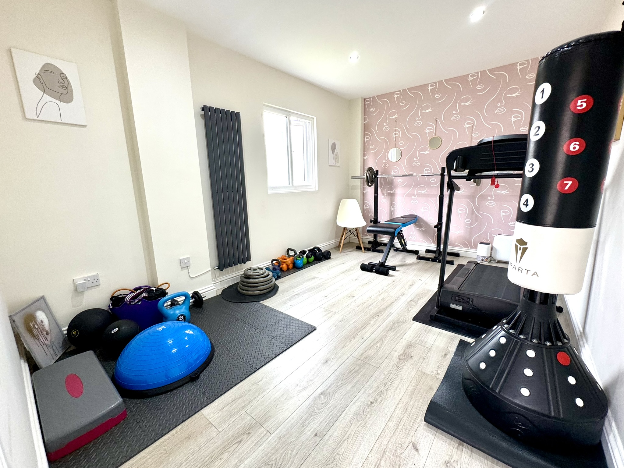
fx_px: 252
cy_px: 234
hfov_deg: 102.1
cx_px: 312
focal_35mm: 14
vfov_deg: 85.7
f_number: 2.2
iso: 200
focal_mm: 2.22
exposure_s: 1/100
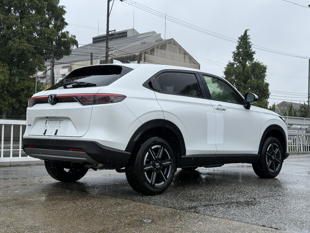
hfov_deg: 39.7
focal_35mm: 48
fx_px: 430
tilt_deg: +2.1
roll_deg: -1.4
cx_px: 155
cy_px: 116
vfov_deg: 30.3
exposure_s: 1/975
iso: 64
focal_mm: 6.76
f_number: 1.78
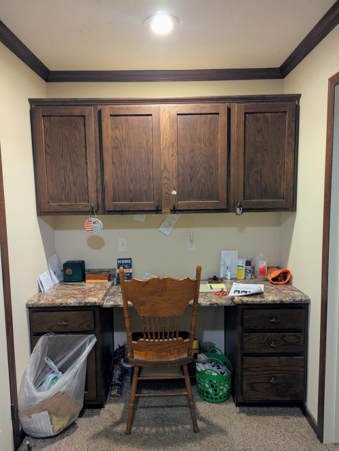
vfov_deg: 71.5
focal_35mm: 24
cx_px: 170
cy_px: 226
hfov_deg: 56.9
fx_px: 313
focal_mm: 6.81
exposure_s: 1/30
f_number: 1.85
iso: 476
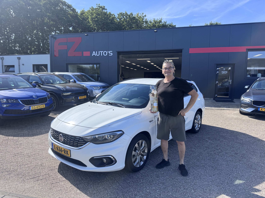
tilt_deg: -5.2
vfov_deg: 56.8
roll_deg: +0.5
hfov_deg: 71.6
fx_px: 184
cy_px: 99
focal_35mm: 24
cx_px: 132
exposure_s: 1/2252
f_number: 1.78
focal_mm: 6.76
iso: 80
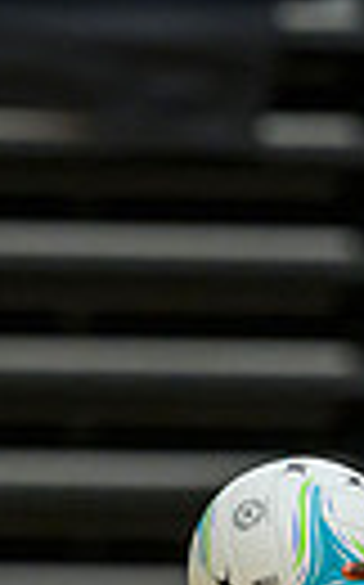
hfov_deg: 1.2
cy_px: 801
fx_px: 17610
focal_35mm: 1107
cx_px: 362
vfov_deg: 1.9
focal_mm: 200
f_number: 3.2
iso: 4000
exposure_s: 1/1000
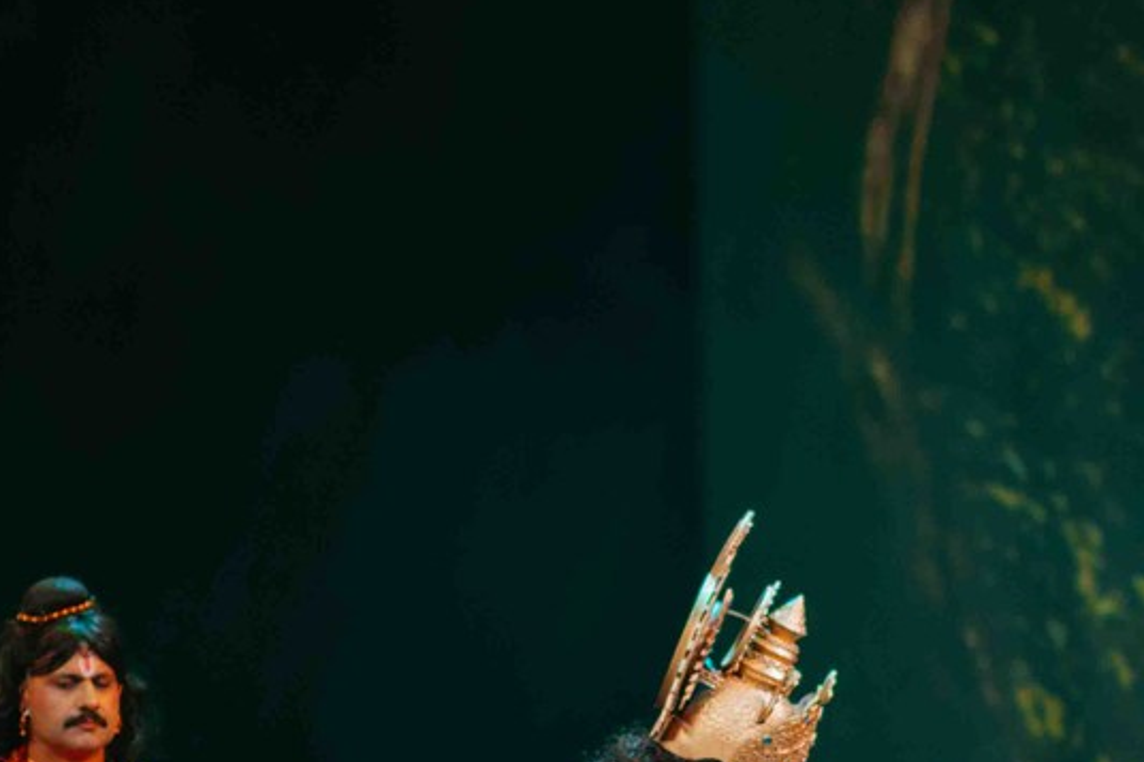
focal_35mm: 406
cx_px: 1522
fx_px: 12897
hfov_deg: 5.1
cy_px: 1316
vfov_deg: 3.4
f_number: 1.8
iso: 160
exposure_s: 1/125
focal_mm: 85
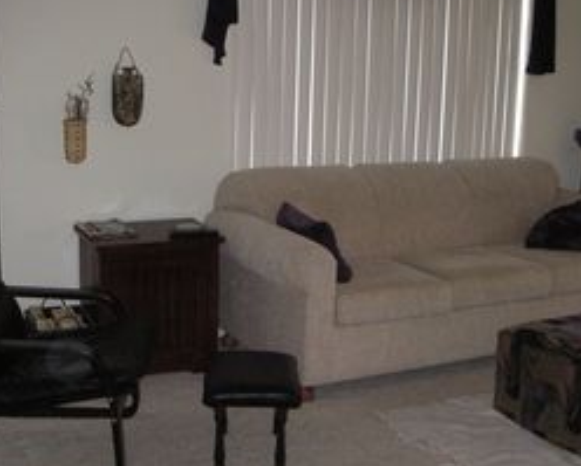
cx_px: 305
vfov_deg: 27.7
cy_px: 248
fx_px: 947
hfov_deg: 34.1
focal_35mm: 55
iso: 125
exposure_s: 1/30
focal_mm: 6.3
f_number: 3.3
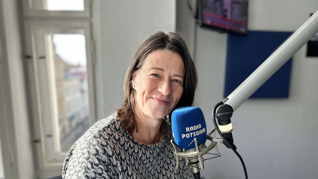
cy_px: 114
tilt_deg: -11.0
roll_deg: -0.4
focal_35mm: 27
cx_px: 164
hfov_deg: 69.8
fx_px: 228
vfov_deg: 42.5
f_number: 1.78
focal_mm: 6.86
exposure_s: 1/163
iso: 64
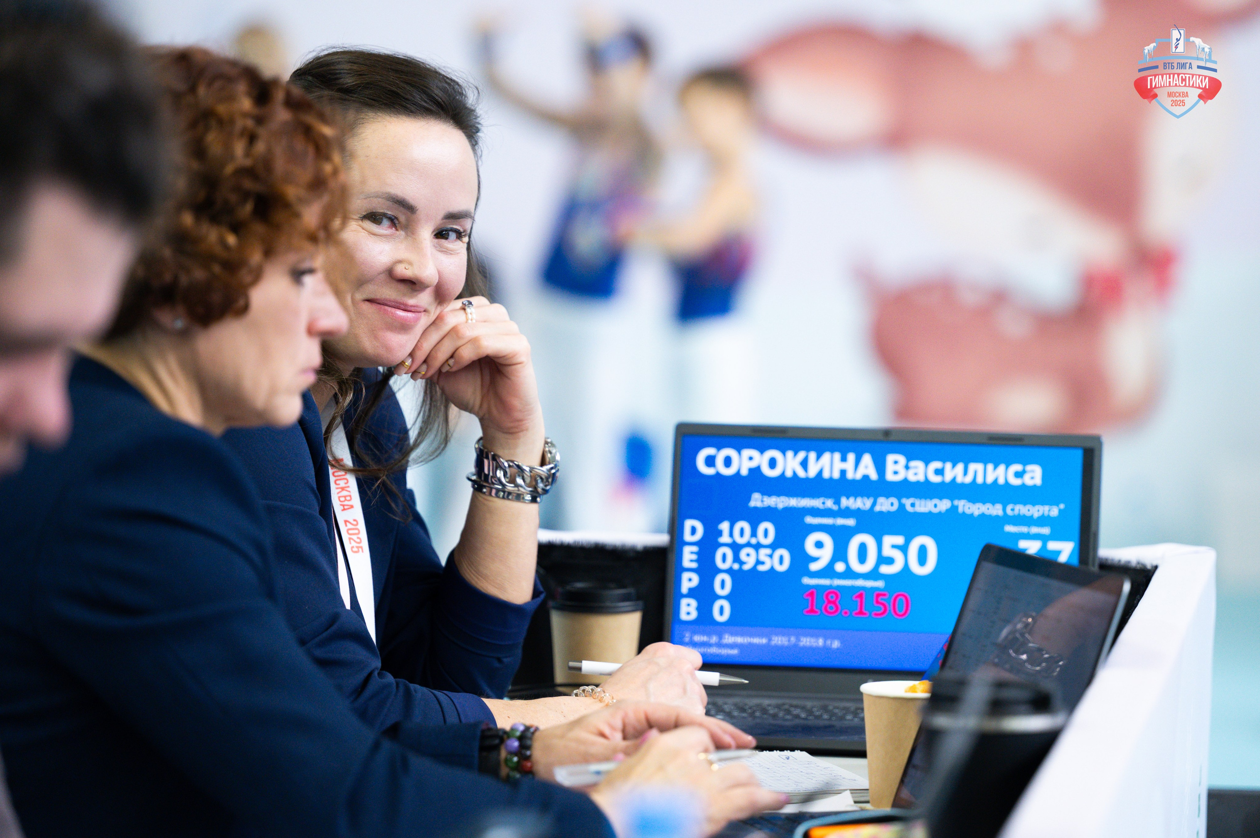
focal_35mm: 156
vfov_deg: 8.8
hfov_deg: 13.2
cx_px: 727
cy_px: 354
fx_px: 5451
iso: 2000
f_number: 2.8
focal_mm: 135
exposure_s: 1/800
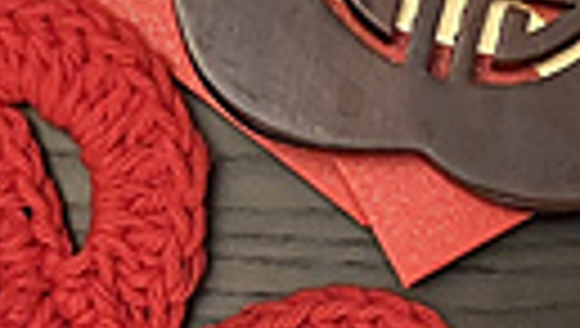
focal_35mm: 151
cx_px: 342
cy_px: 373
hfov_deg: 14.2
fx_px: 2326
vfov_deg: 8.0
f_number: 1.8
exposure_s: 1/60
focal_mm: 3.99
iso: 320
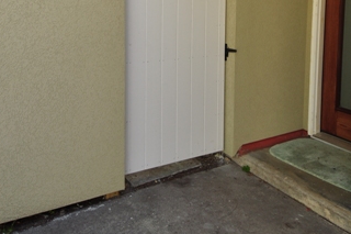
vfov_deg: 35.3
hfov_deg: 52.9
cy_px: 38
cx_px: 203
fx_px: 351
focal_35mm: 36
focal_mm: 12
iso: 200
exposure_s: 1/200
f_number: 4
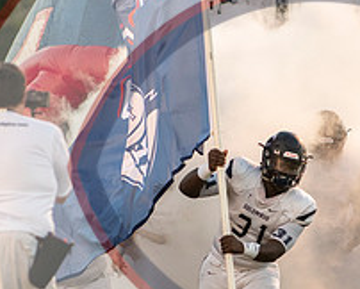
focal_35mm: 808
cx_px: 310
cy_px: 167
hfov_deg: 2.4
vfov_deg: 1.9
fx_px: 8617
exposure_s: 1/1600
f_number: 2.8
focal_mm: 200
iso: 1800
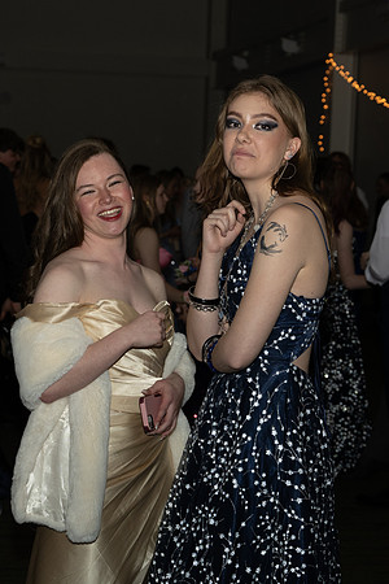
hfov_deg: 16.3
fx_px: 1358
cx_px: 142
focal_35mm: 84
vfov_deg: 24.3
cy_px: 270
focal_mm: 52
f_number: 4.5
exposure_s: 1/160
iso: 500
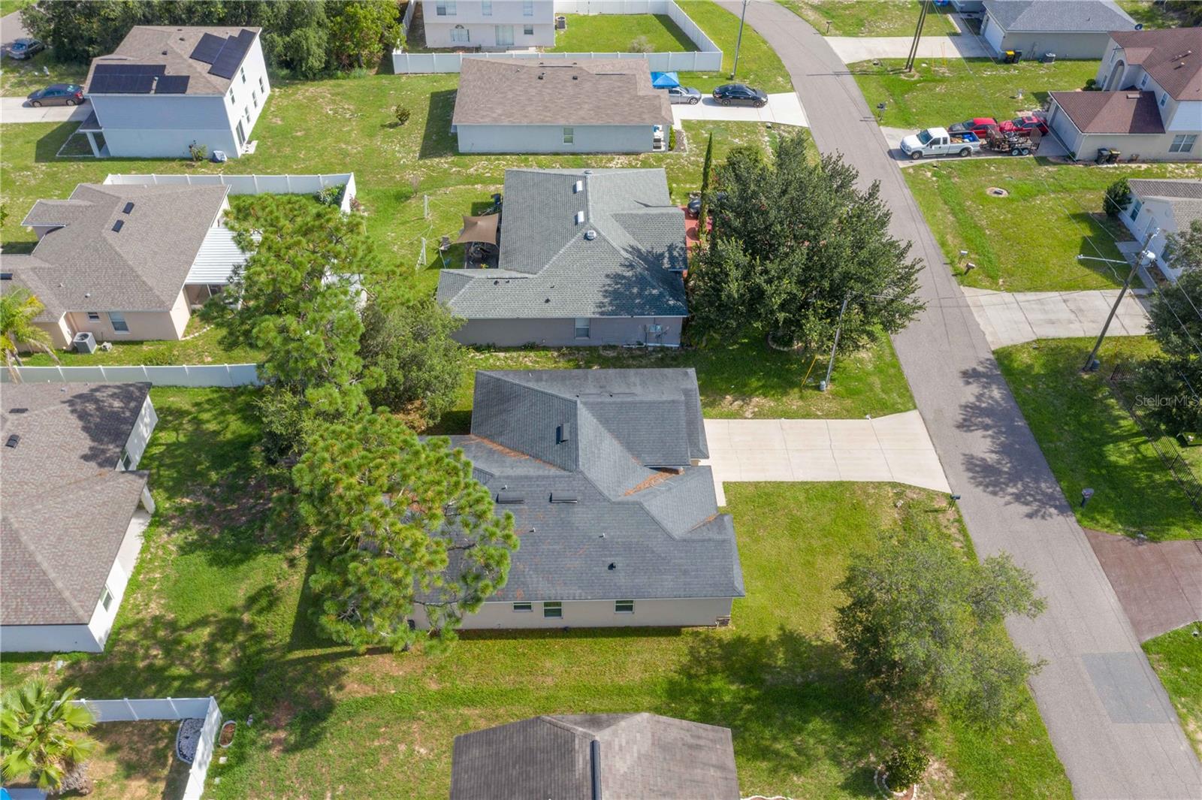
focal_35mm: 28
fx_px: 934
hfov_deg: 65.5
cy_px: 400
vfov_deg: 46.4
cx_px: 601
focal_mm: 10.26
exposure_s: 1/240
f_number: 5.6
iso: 100
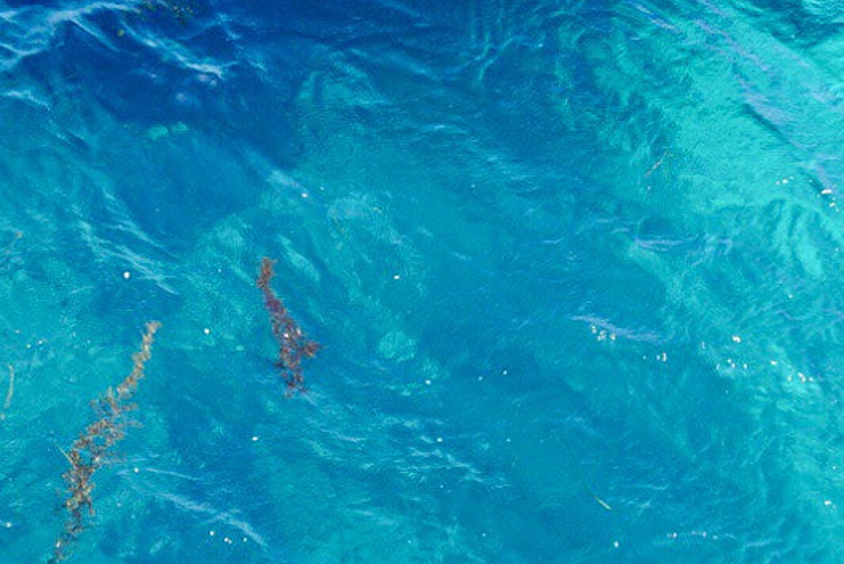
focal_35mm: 166
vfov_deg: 8.3
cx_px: 543
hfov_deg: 12.4
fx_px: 3894
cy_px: 197
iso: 100
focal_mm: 55
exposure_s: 1/30
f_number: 10
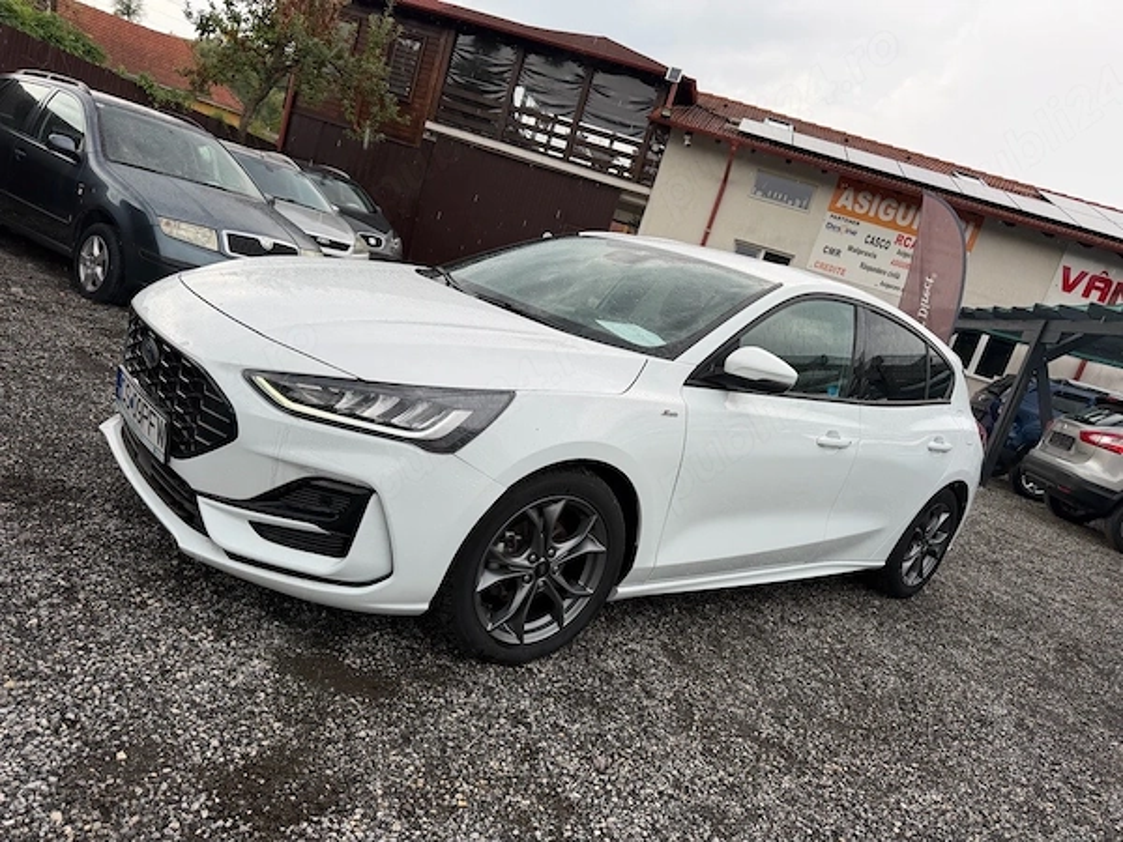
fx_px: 779
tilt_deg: -12.1
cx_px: 562
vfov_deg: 56.8
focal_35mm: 24
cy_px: 421
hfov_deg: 71.6
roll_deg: -18.1
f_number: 1.78
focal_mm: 6.76
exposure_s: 1/555
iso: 80
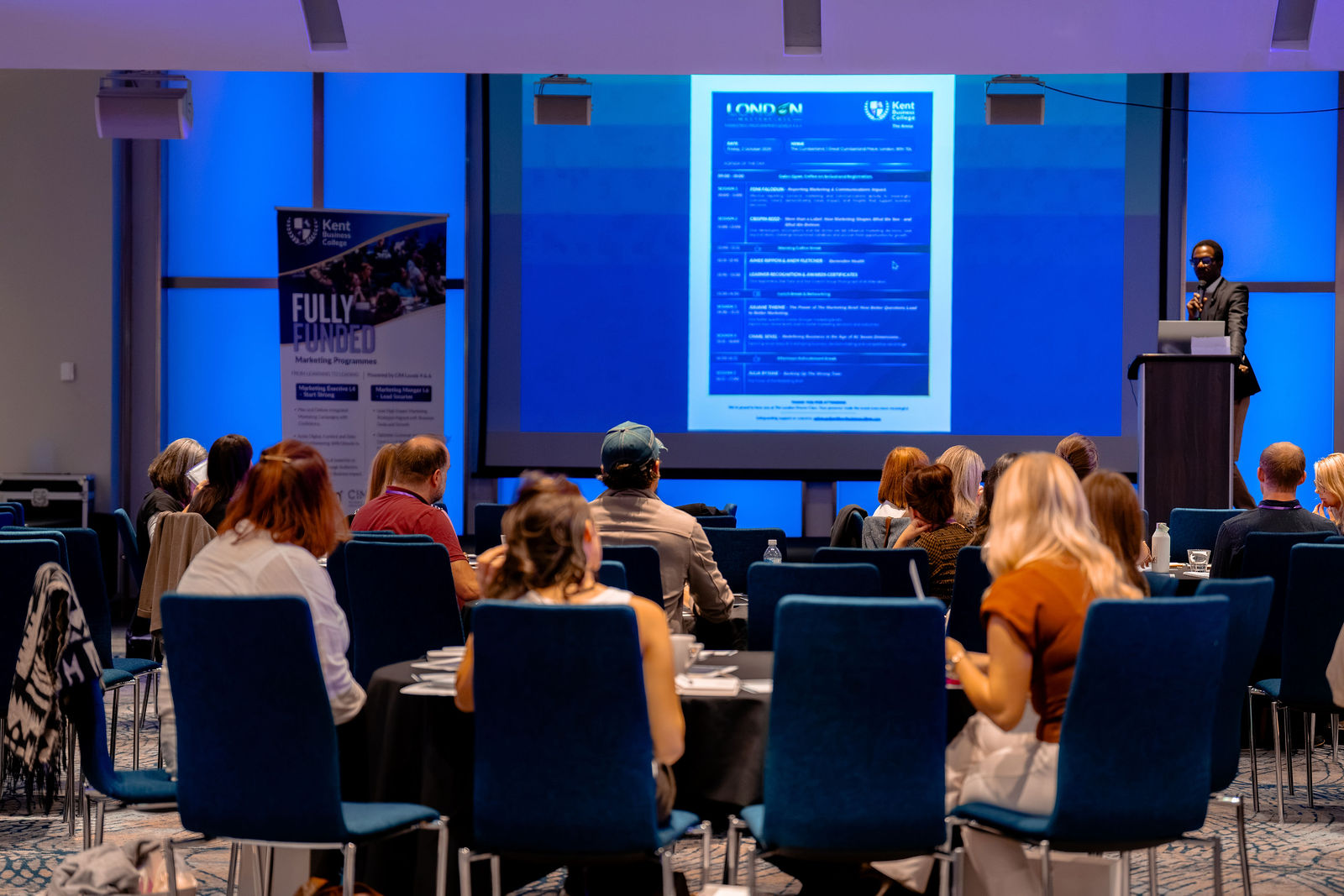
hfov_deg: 23.1
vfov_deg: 15.5
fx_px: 3285
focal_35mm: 88
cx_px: 672
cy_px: 448
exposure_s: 1/250
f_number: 2.8
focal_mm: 88
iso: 2500
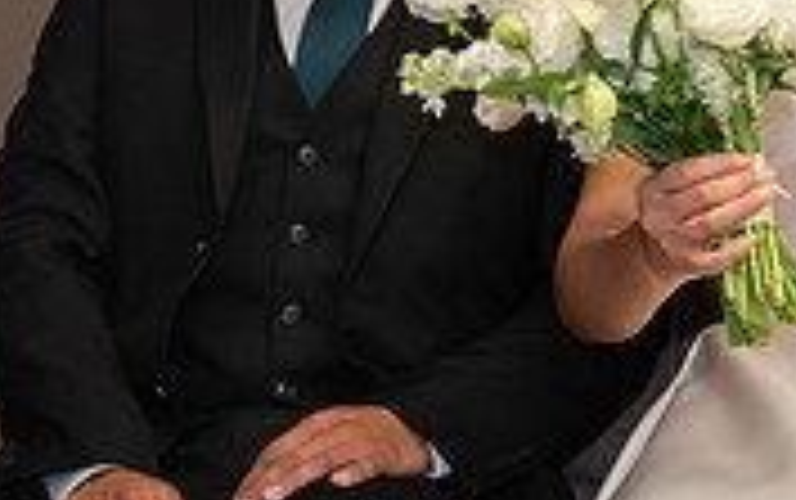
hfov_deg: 10.3
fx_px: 4343
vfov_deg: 6.6
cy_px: 115
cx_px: 989
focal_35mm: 200
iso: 400
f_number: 4
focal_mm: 60
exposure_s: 1/40
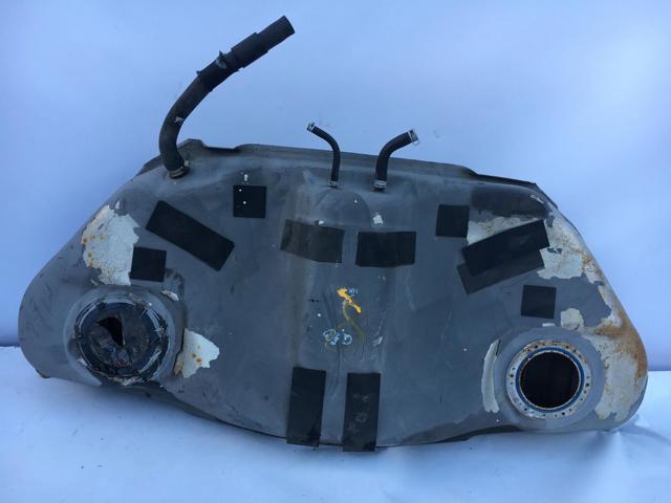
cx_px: 336
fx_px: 562
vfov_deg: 48.2
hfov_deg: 61.7
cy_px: 252
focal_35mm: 29
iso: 32
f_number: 2.2
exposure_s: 1/100
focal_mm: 4.15
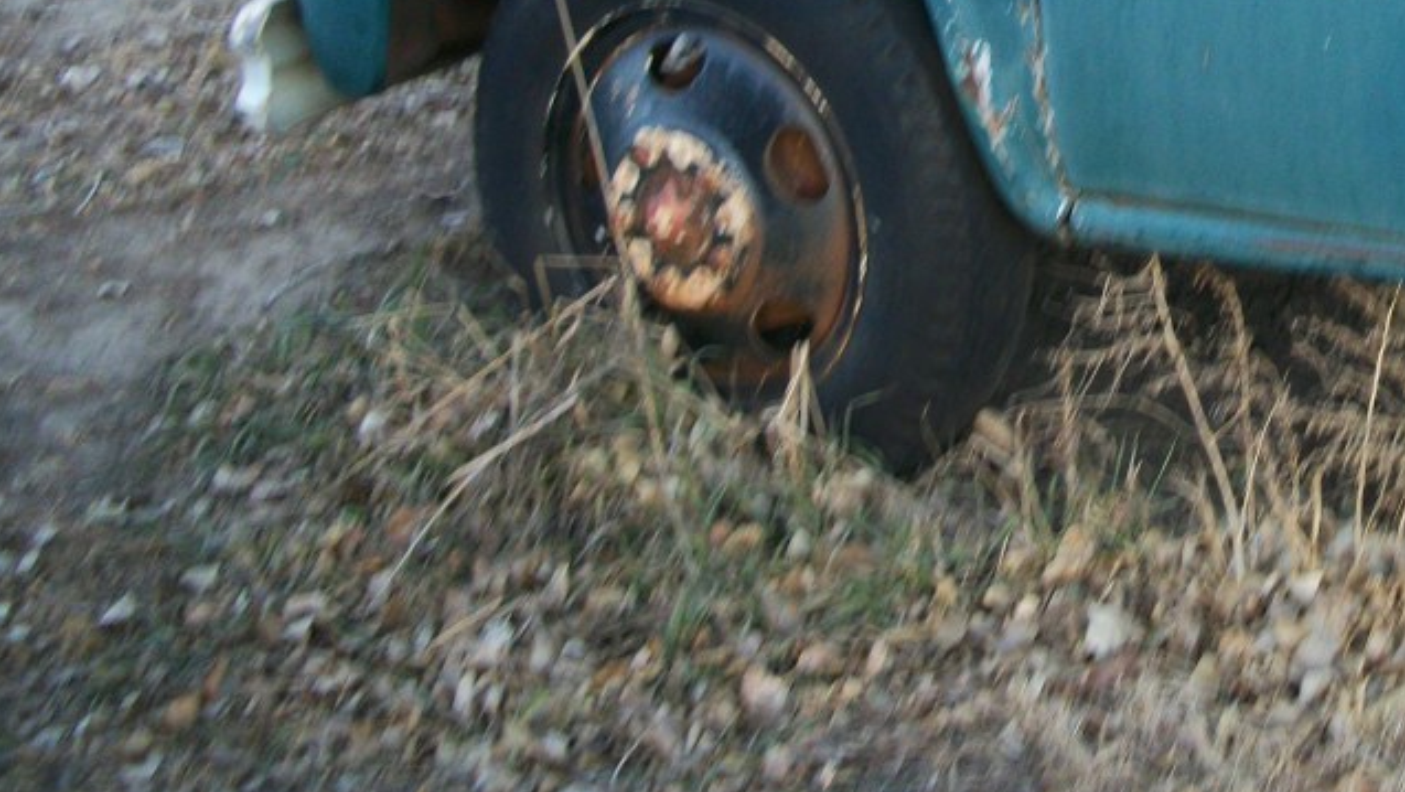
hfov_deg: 28.5
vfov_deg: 16.5
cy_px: -172
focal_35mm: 70
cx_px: 1361
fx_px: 2609
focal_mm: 5.7
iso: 80
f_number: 2.9
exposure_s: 1/40
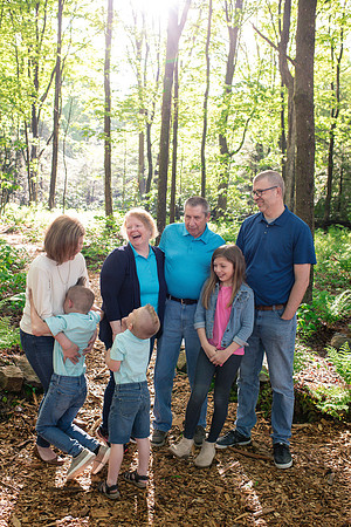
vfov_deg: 54.4
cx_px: 176
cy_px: 264
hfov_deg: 37.9
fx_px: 512
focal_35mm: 35
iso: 800
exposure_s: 1/250
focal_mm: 35
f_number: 5.6
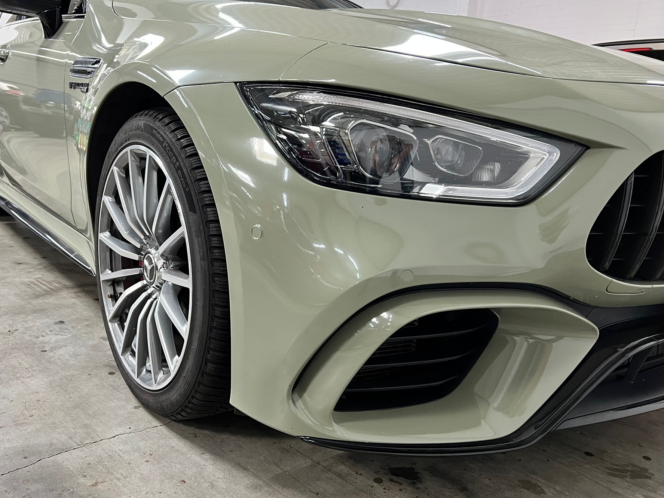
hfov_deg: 59.9
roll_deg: -3.0
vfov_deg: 46.7
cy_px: 273
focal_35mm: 30
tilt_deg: -14.7
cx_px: 308
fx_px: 575
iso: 250
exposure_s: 1/50
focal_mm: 5.7
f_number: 1.5
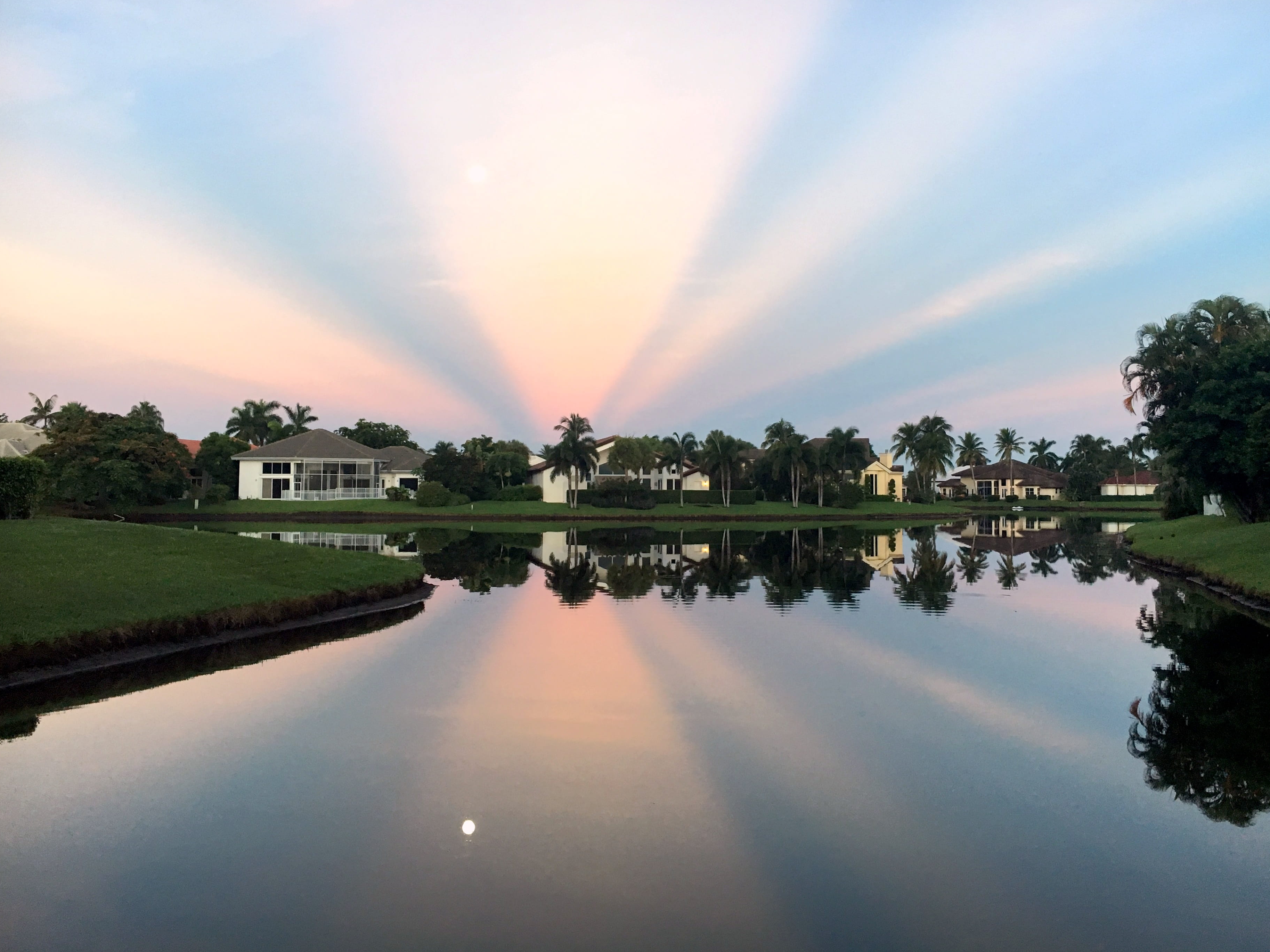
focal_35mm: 32
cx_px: 662
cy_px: 435
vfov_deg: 44.1
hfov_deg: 56.8
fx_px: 1174
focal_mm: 4.15
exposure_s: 1/30
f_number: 2.2
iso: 40
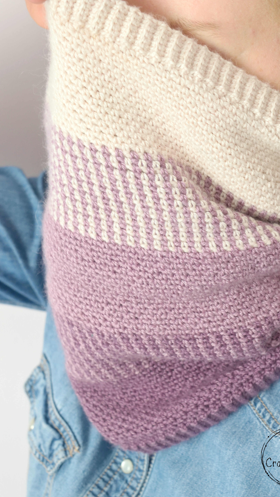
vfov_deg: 33.3
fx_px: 831
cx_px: 166
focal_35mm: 63
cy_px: 248
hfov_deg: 19.1
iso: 800
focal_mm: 40
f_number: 7.1
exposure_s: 1/8
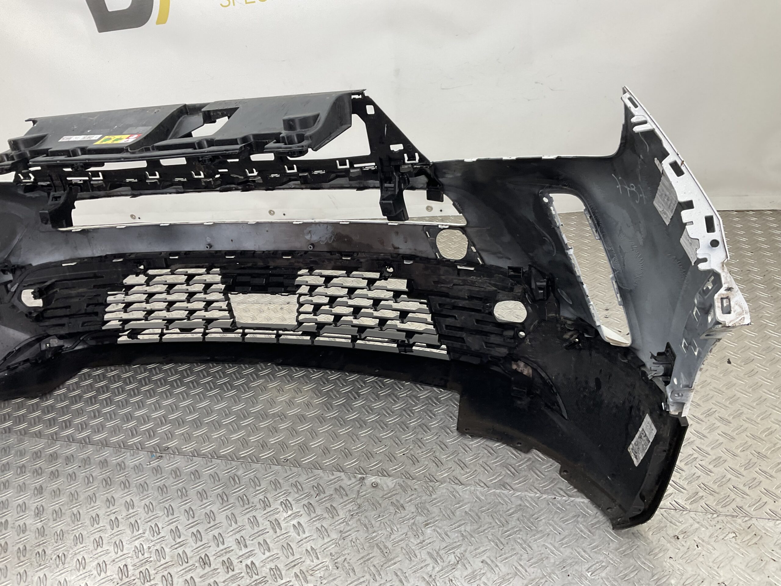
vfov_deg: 48.2
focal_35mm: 29
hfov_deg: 61.7
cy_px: 293
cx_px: 390
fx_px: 654
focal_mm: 3
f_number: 1.8
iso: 40
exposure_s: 1/120
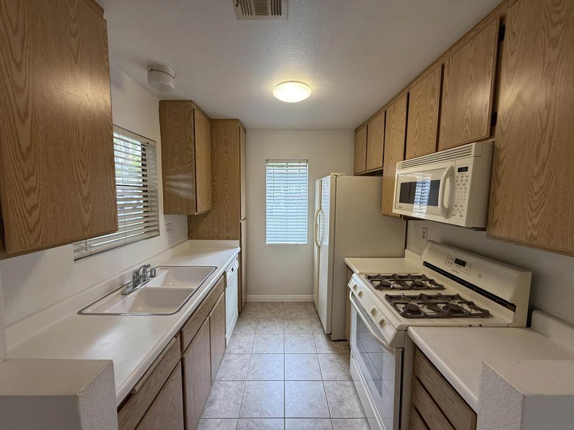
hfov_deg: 102.1
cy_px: 215
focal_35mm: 14
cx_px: 287
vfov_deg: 85.7
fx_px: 232
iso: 200
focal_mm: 2.22
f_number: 2.2
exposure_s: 1/120
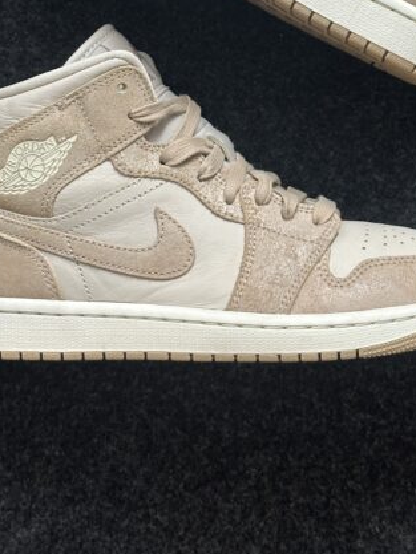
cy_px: 74
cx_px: 217
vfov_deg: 20.9
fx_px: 1473
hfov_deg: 16.1
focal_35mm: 92
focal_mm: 6.86
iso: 200
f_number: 1.78
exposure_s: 1/33
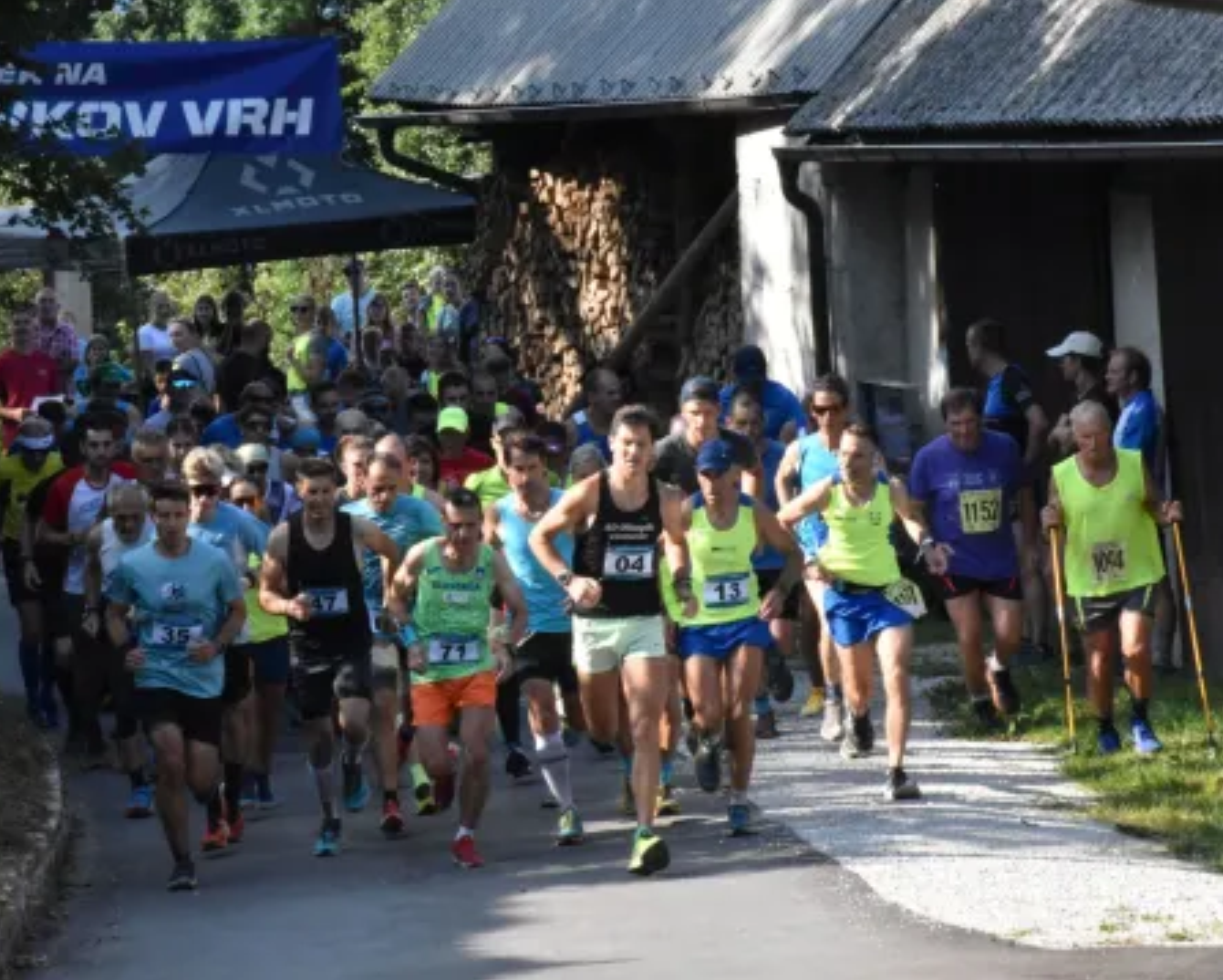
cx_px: 473
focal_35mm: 189
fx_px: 6844
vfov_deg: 8.2
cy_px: 435
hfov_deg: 10.2
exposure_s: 1/320
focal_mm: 100
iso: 4000
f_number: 22
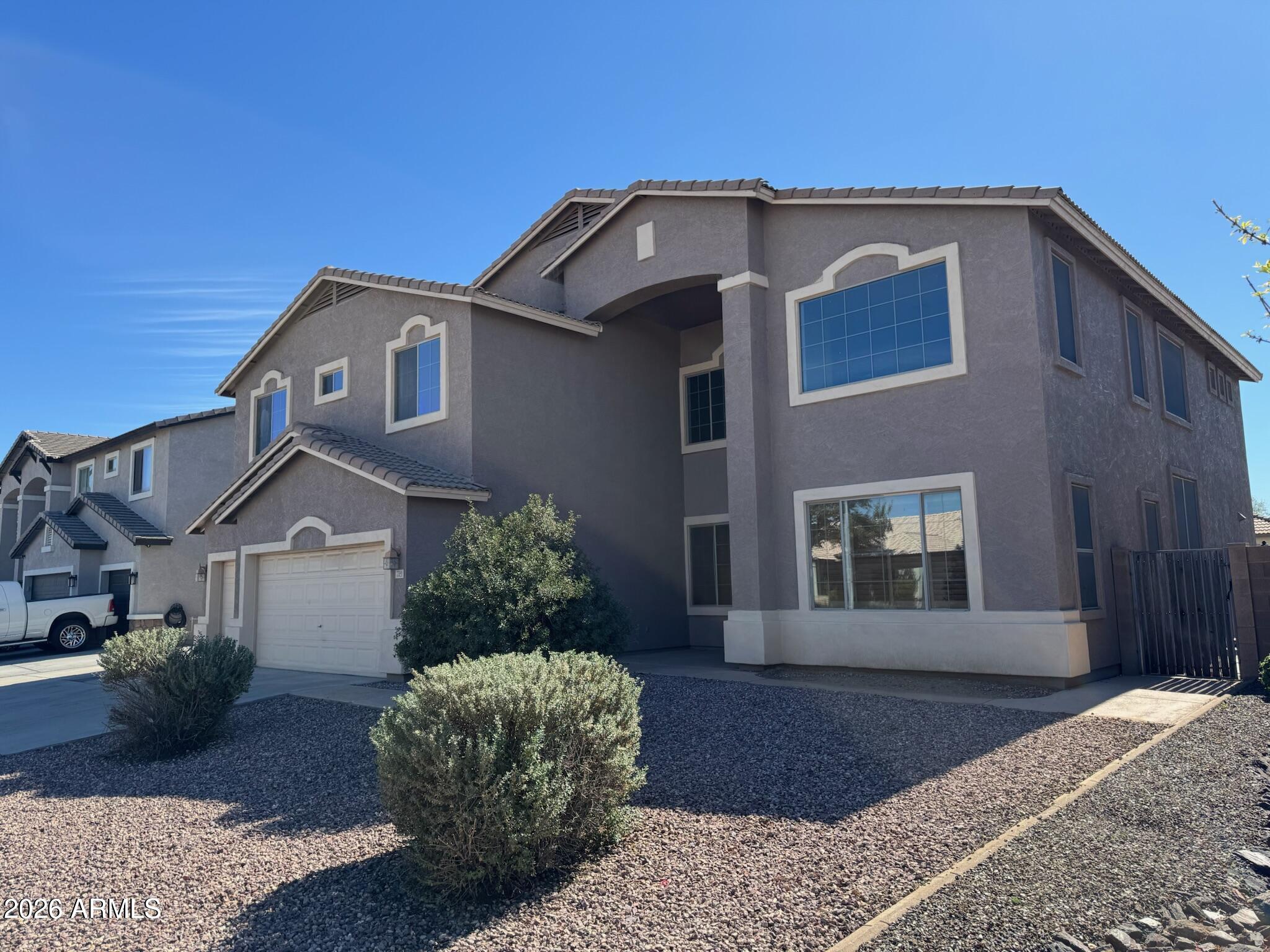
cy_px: 476
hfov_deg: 71.6
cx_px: 635
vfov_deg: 56.8
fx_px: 881
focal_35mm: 24
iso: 80
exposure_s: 1/2833
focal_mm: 6.76
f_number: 1.78
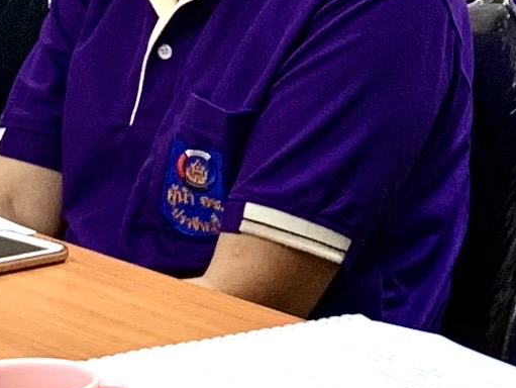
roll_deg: -1.0
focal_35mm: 205
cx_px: 583
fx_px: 3058
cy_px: -20
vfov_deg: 7.2
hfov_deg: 9.5
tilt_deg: -7.7
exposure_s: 1/50
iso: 100
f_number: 1.8
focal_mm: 4.25
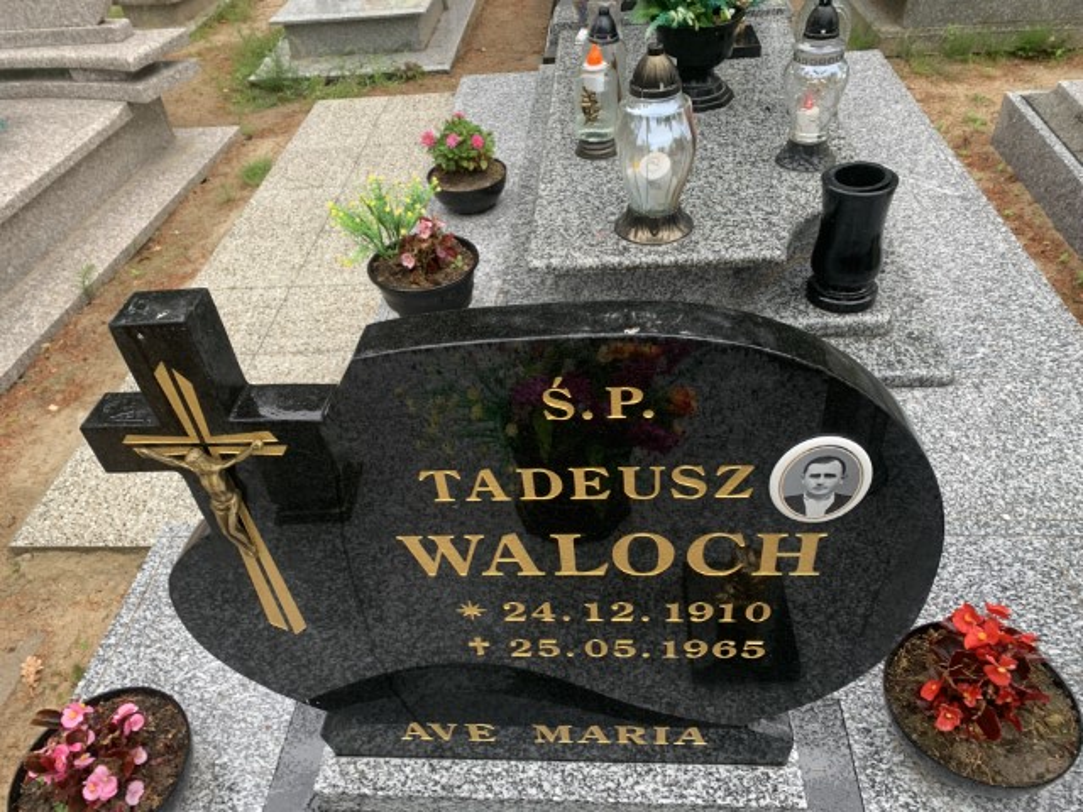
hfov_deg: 67.3
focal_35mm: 26
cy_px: 406
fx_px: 813
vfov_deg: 53.1
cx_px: 542
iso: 100
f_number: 1.8
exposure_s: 1/68
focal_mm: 4.25
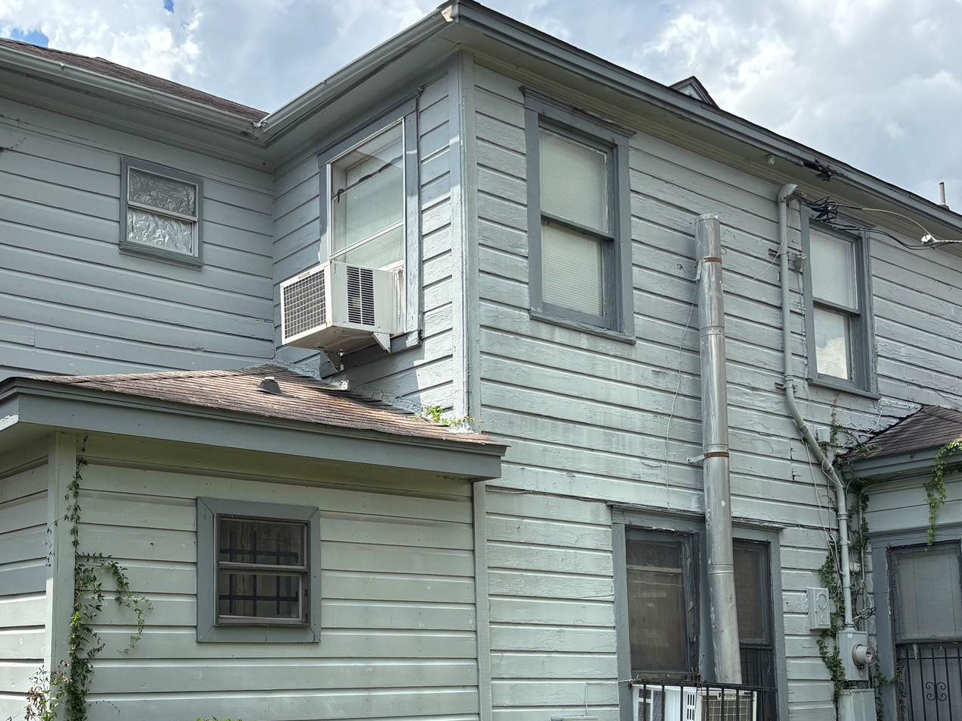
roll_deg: +0.5
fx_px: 1167
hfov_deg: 44.2
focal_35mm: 42
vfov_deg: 33.7
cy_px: 536
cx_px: 327
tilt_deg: +8.5
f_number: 1.6
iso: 50
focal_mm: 5.96
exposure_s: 1/2062
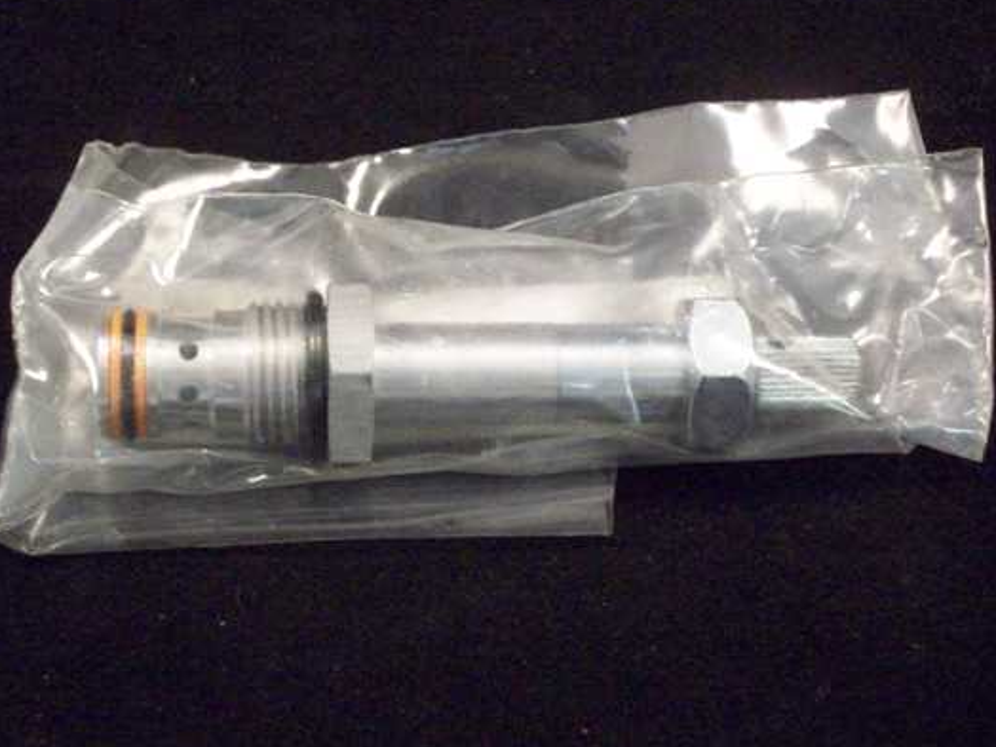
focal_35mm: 94
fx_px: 2705
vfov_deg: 15.7
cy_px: 397
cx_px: 511
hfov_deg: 20.9
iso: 800
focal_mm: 12.8
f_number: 4.2
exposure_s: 1/31.3
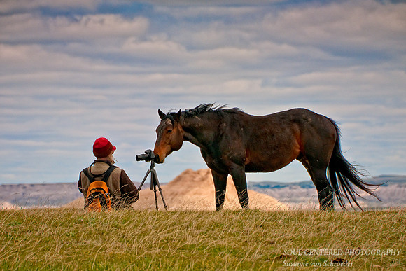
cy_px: 136
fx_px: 3384
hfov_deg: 6.9
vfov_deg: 4.6
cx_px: 203
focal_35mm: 300
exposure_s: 1/1000
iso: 200
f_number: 8
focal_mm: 200
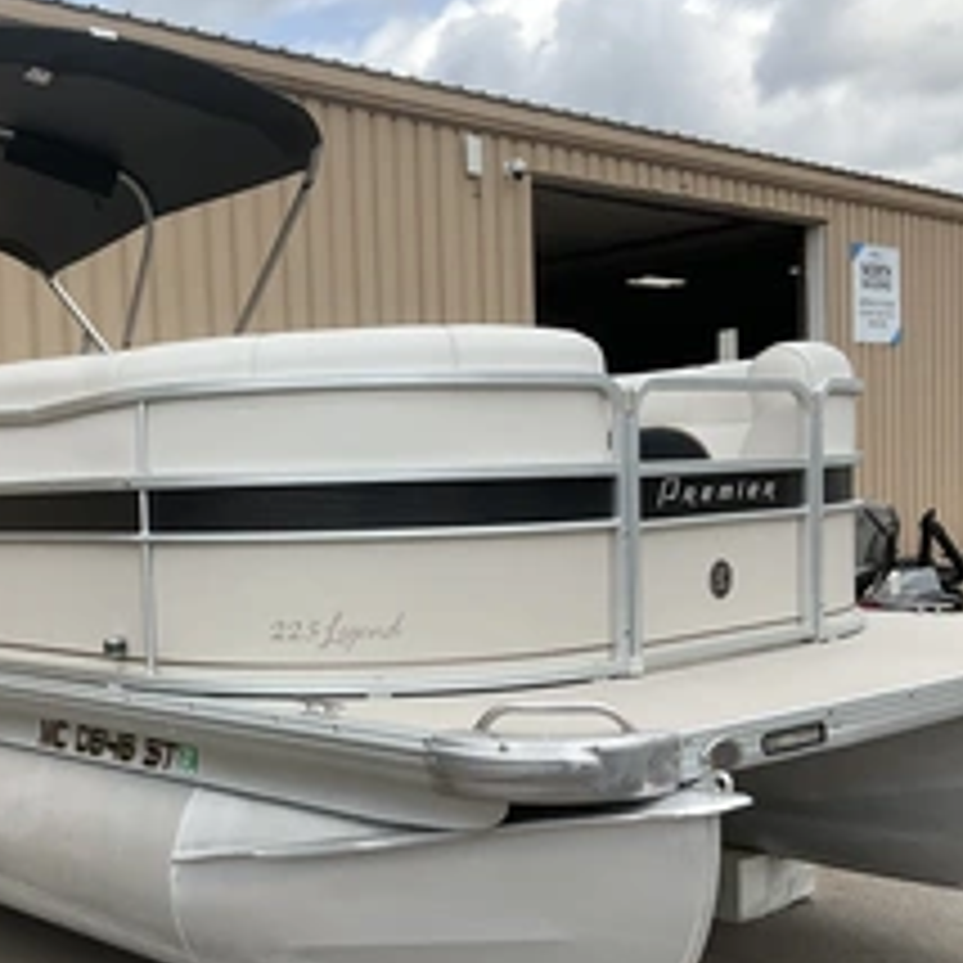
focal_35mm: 48
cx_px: 324
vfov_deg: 35.2
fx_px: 1511
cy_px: 585
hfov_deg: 35.0
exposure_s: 1/1412
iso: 25
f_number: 1.8
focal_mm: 3
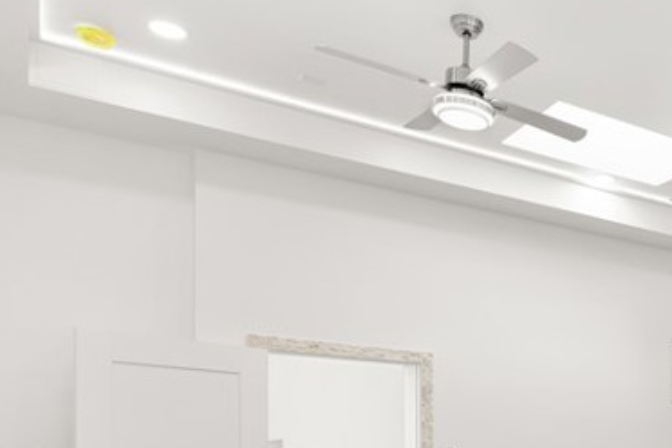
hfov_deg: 35.5
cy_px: 478
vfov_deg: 28.1
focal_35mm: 44
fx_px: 821
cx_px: 797
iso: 640
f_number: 9
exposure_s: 1/20
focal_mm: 16
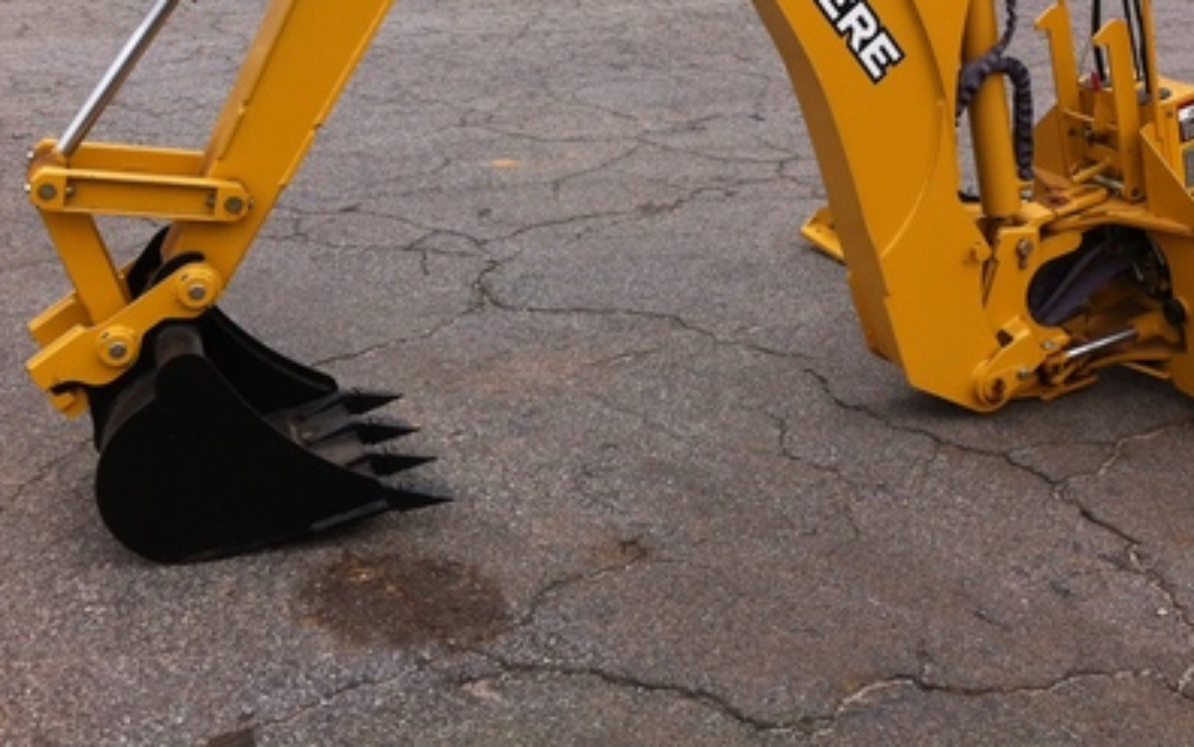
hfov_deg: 39.4
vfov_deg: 24.9
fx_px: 1660
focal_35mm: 51
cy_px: 145
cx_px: 732
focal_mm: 3.85
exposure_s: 1/305
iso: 80
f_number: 2.8
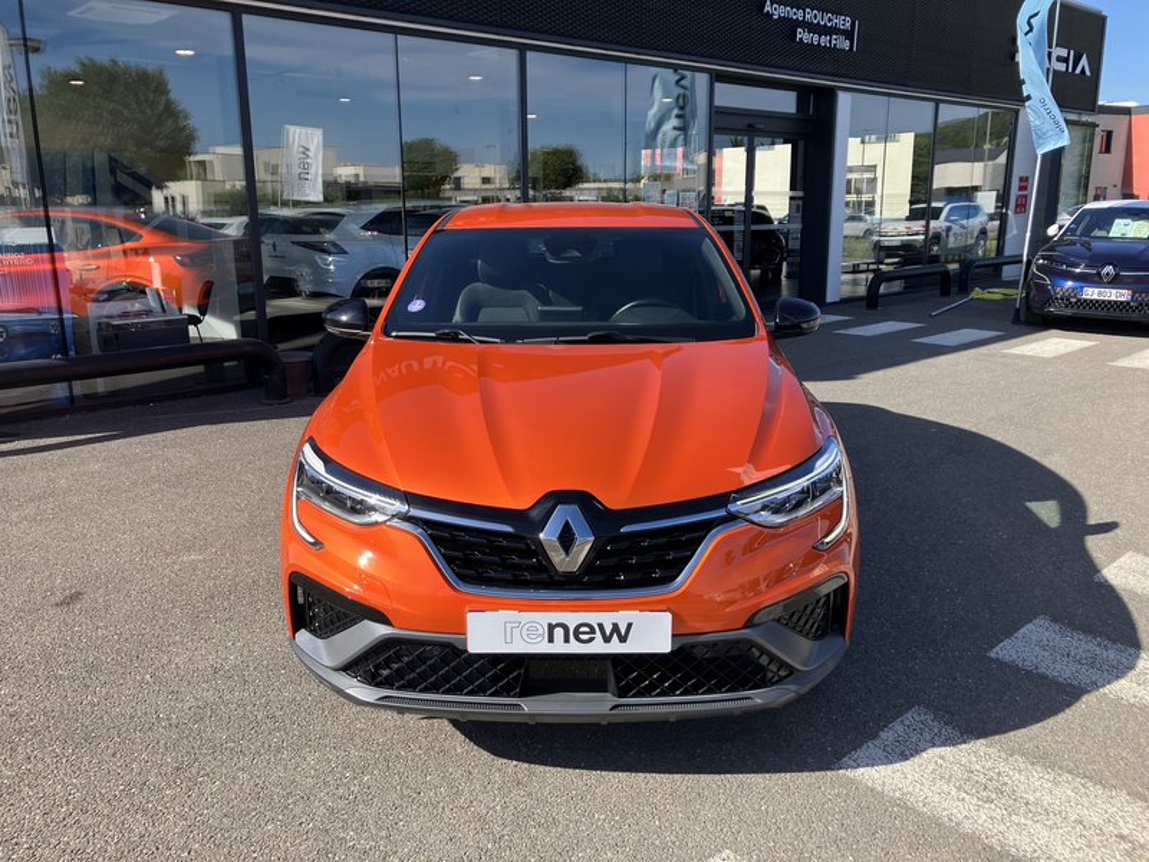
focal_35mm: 28
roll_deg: +0.8
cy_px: 431
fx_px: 929
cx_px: 574
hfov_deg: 63.4
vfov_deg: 49.7
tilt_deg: -12.4
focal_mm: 3.99
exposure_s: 1/867
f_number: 1.8
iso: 32
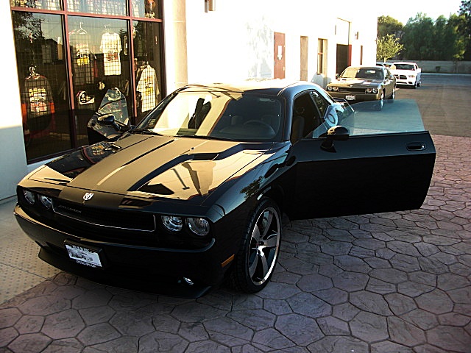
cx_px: 236
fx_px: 490
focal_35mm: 36
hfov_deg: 51.4
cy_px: 176
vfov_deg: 39.7
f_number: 2.8
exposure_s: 1/125
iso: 50
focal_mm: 6.3
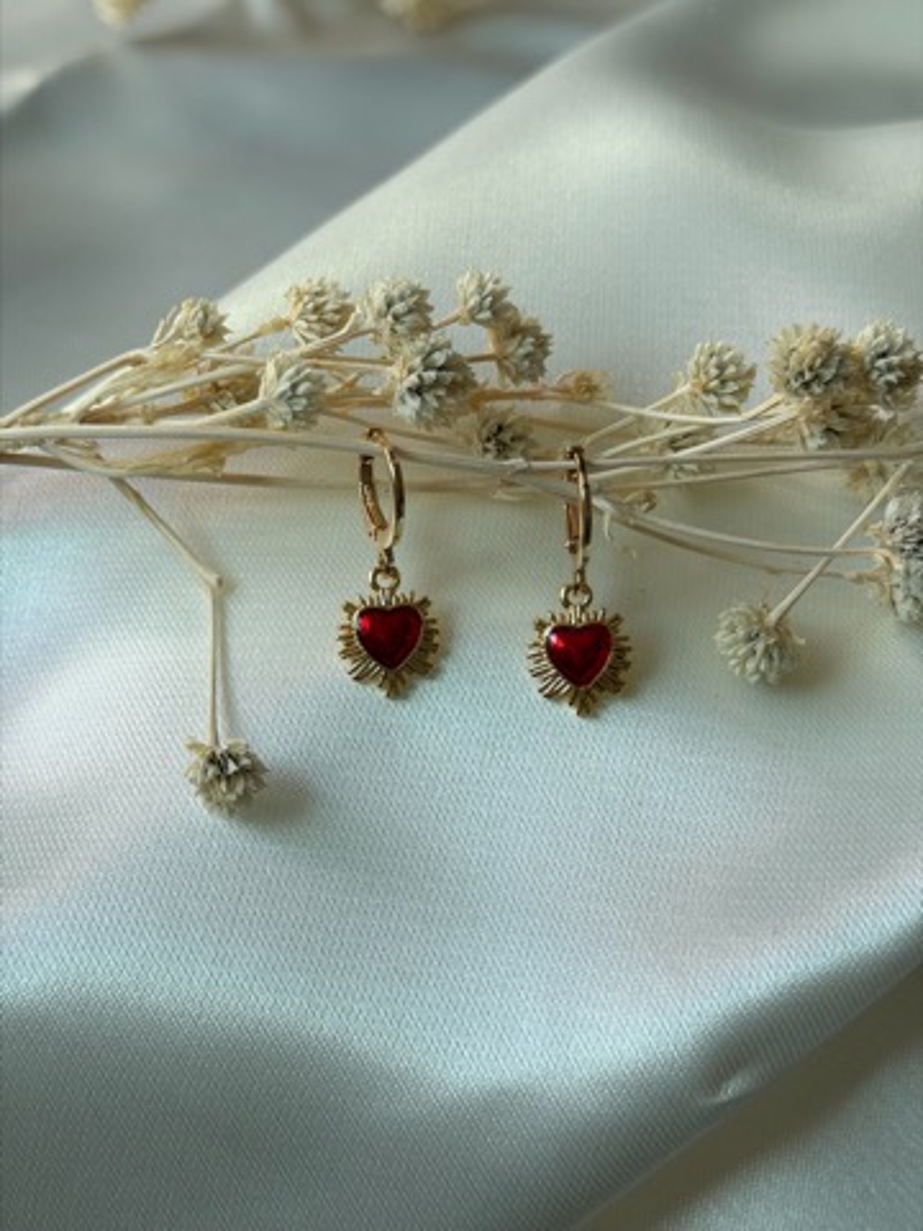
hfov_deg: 30.3
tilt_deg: -35.4
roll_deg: -1.2
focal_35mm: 48
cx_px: 462
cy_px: 616
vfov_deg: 39.7
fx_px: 1706
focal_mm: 6.76
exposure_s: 1/519
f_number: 1.78
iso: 64
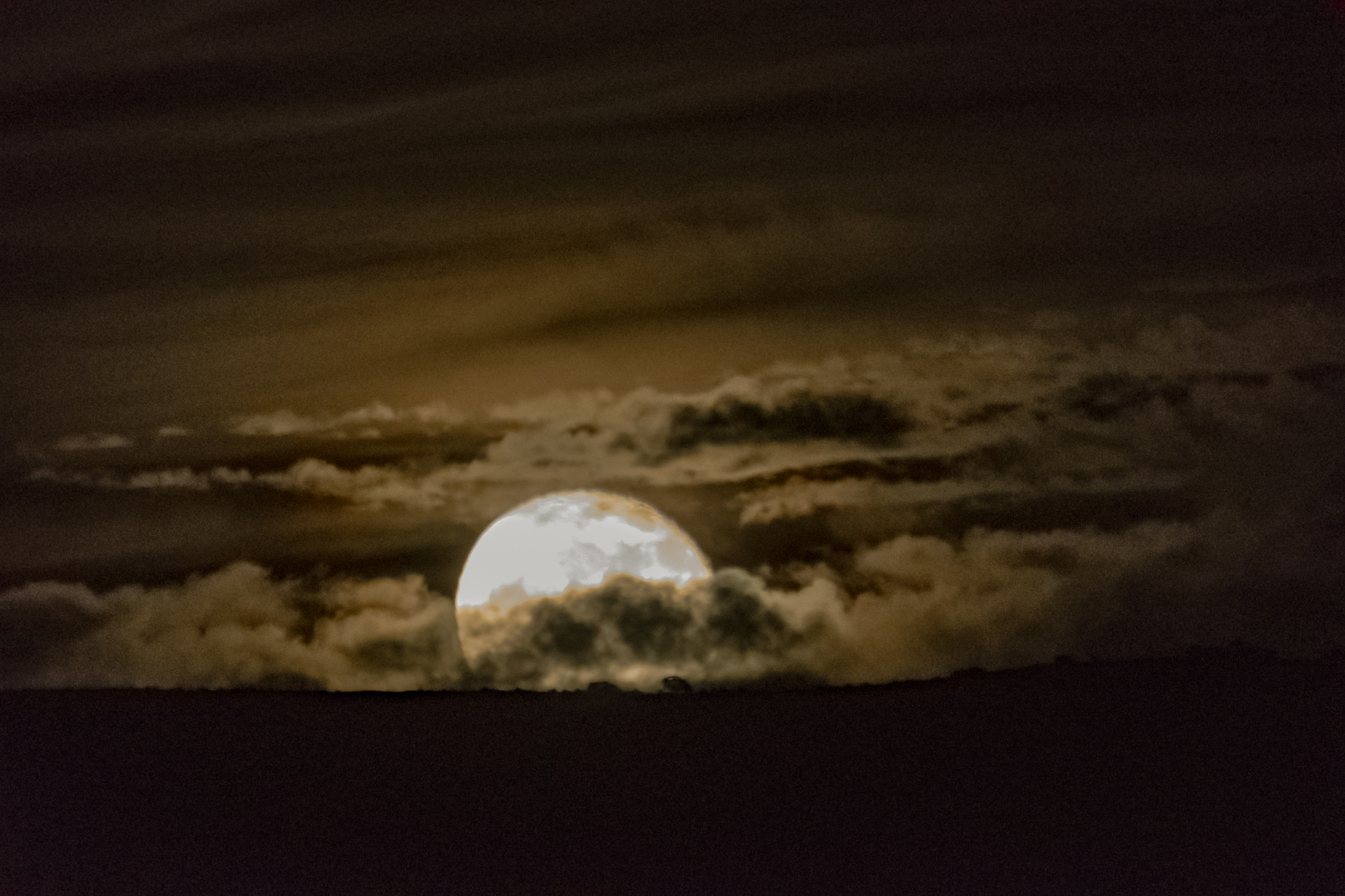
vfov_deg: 1.8
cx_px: 672
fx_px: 28017
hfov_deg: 2.8
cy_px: 448
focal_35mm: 750
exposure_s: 1/100
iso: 6400
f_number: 6.3
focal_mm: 500
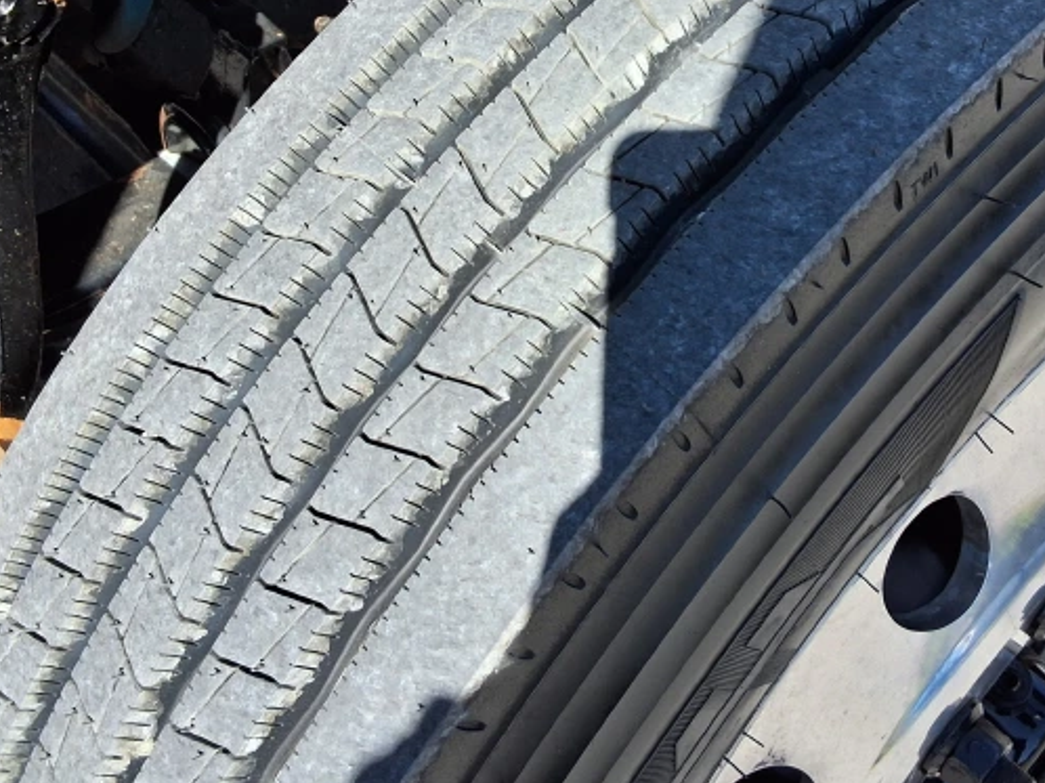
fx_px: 1358
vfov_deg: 31.7
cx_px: 592
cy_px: 225
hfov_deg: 42.0
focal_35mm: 45
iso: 32
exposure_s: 1/657
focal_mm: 2.91
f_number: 1.9
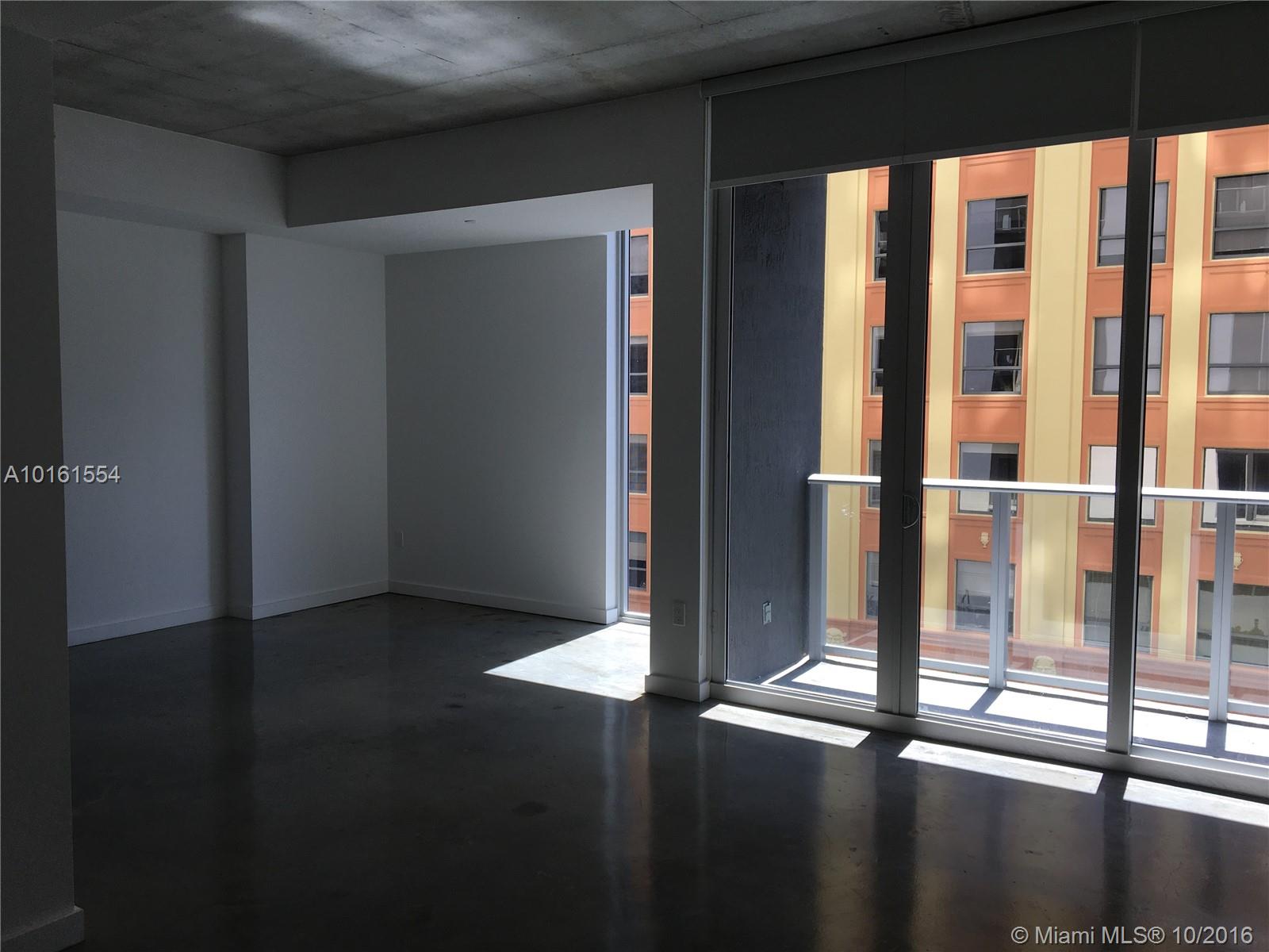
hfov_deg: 61.7
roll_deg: +0.1
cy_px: 476
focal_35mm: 29
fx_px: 1063
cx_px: 634
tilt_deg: -3.1
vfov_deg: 48.2
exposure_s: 1/196
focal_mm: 4.15
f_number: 2.2
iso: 25
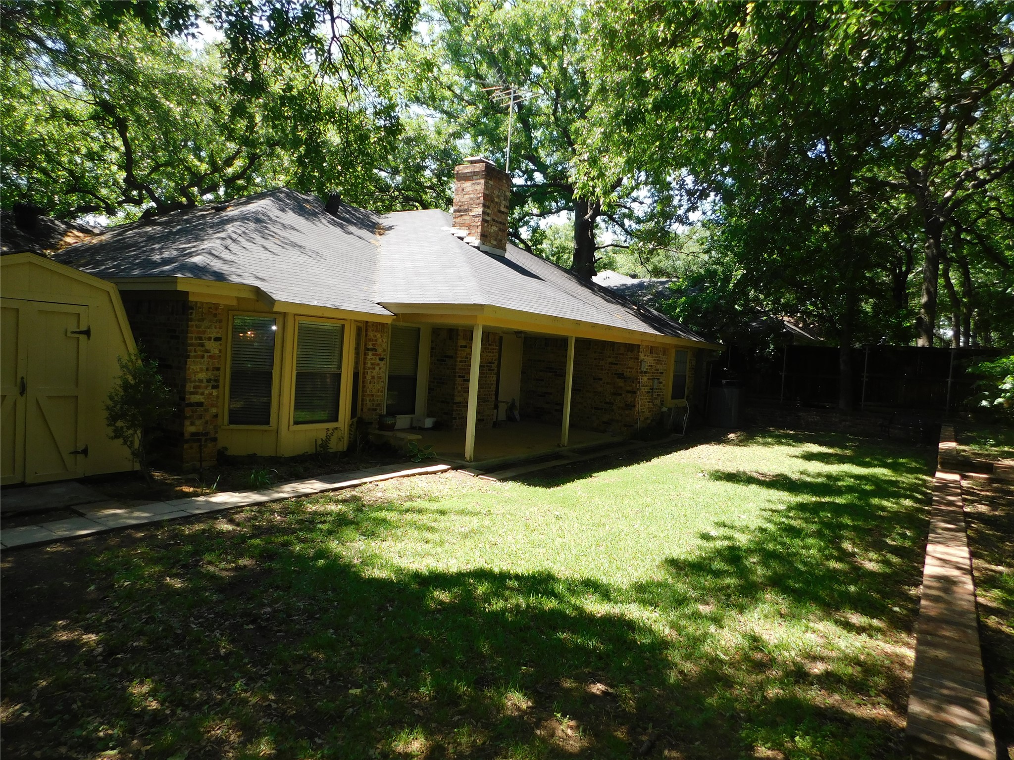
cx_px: 507
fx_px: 674
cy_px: 380
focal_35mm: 23
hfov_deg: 73.9
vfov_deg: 58.9
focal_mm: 4
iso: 125
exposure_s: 1/320
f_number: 3
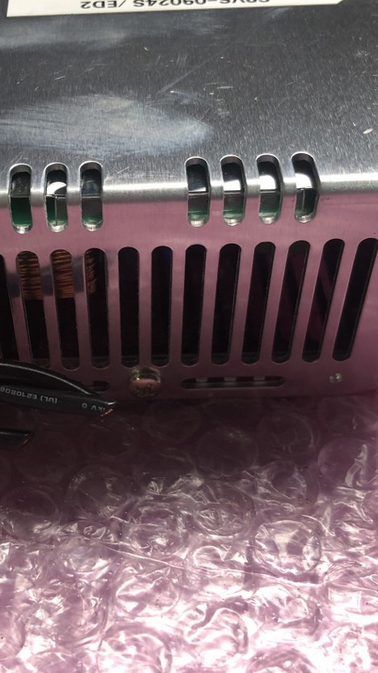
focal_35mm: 47
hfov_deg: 25.2
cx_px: 109
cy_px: 302
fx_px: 838
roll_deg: +3.6
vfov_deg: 43.7
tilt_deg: -42.8
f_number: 1.8
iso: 32
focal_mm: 3.99
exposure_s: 1/30
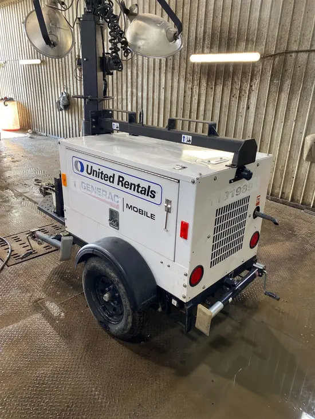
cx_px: 158
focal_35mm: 26
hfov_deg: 53.1
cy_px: 210
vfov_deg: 67.3
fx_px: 315
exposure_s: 1/60
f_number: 1.8
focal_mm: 4.25
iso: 64
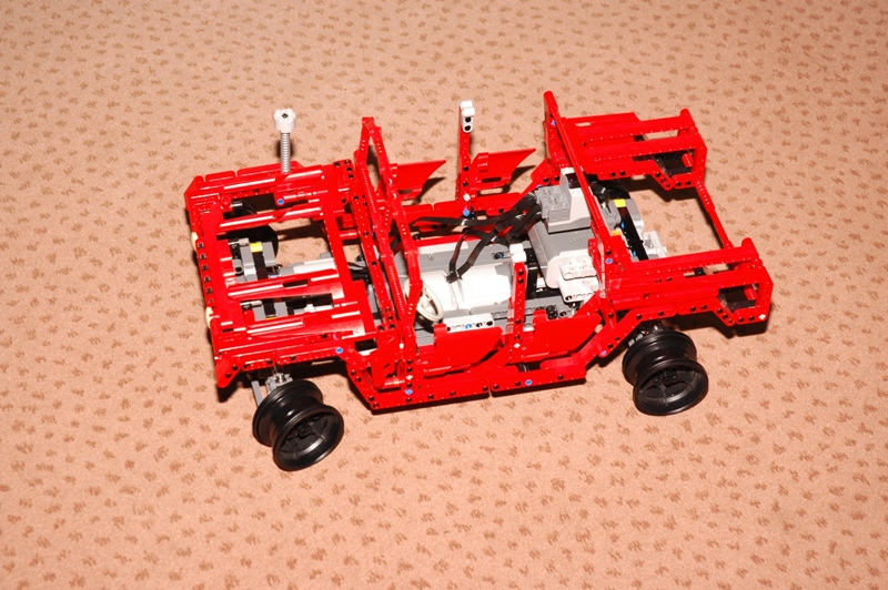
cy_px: 295
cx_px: 444
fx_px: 1922
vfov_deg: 17.5
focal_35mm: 78
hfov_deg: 26.0
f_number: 7.1
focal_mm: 52
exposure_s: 1/125
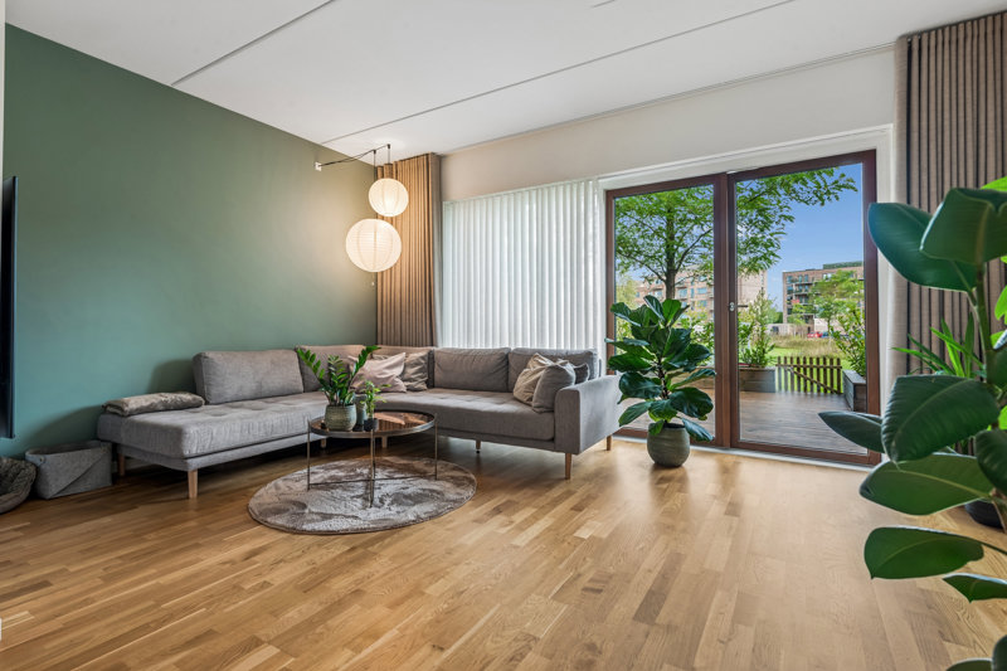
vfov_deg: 70.4
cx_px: 504
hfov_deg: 93.3
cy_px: 336
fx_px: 475
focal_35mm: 17
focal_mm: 17
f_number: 10
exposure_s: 1/10
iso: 250
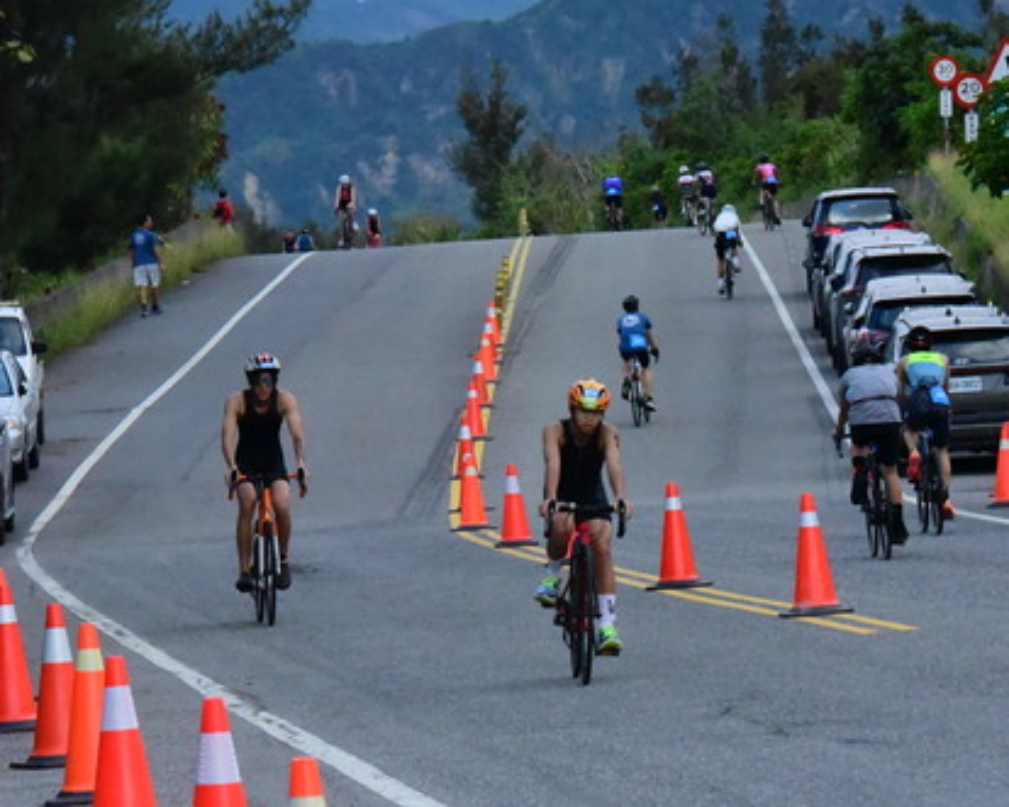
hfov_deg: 7.1
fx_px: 8180
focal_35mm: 274
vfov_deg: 5.6
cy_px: 411
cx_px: 582
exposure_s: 1/4000
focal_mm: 155
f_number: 14
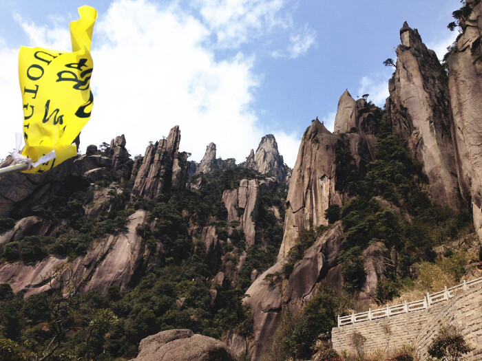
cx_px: 241
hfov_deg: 55.4
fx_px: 459
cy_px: 180
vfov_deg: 42.9
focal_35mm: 33
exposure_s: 1/2584
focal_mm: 4.12
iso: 50
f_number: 2.4
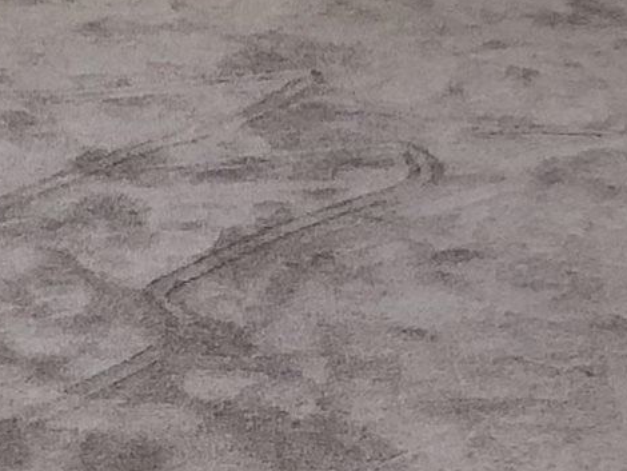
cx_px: -211
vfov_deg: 8.1
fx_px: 3316
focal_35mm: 183
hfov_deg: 10.5
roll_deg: +0.0
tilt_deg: -16.4
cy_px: 13
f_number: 1.8
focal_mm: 3.99
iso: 25
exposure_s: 1/40
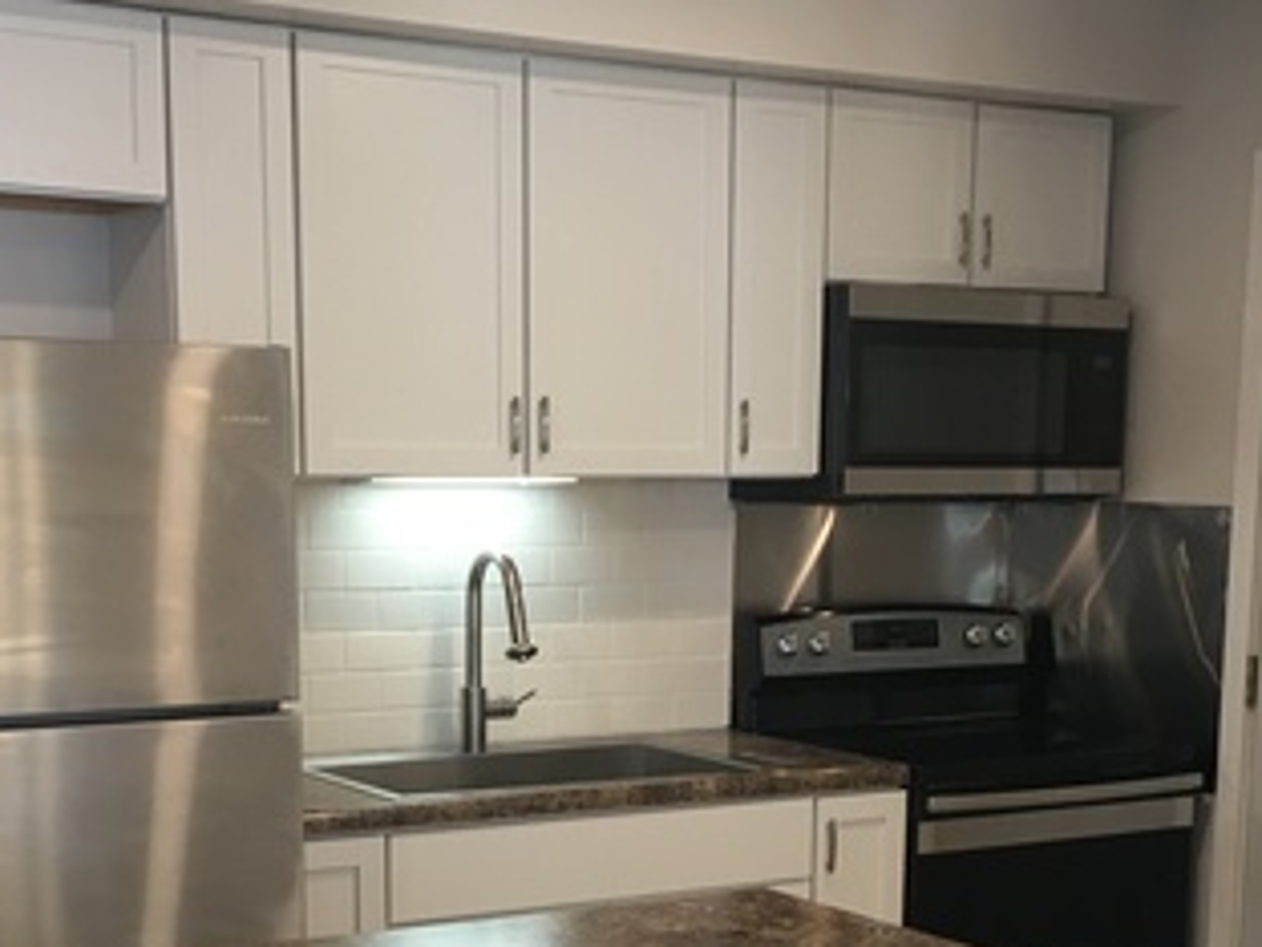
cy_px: 882
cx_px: 653
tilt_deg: -9.8
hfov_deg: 31.2
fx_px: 2260
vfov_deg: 23.0
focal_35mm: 62
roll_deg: -1.1
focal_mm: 4.15
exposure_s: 1/30
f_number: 2.2
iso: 50
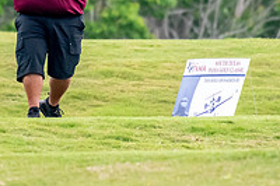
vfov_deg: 0.7
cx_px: 48
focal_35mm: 1961
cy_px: -40
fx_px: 15239
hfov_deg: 1.1
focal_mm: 450
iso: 2800
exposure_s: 1/2000
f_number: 5.6
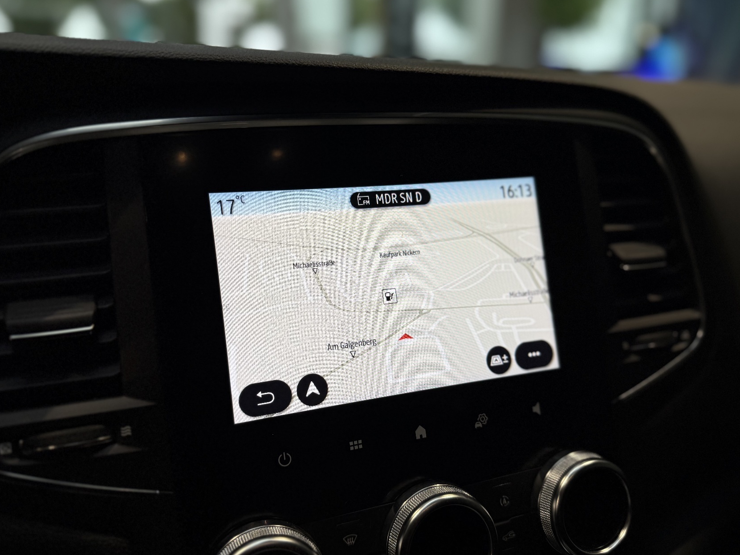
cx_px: 362
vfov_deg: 53.0
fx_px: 556
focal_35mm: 26
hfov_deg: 67.3
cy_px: 287
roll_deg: -1.3
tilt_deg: -18.1
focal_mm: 6.76
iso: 80
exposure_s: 1/443
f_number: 1.78
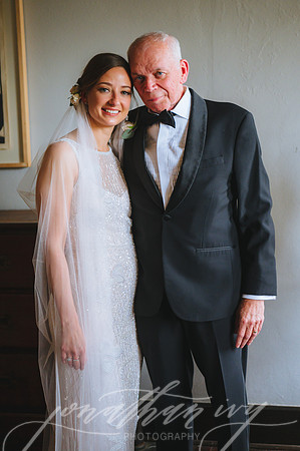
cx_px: 150
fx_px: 877
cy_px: 226
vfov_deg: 28.9
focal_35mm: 70
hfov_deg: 19.4
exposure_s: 1/250
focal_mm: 70
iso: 1600
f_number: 2.8
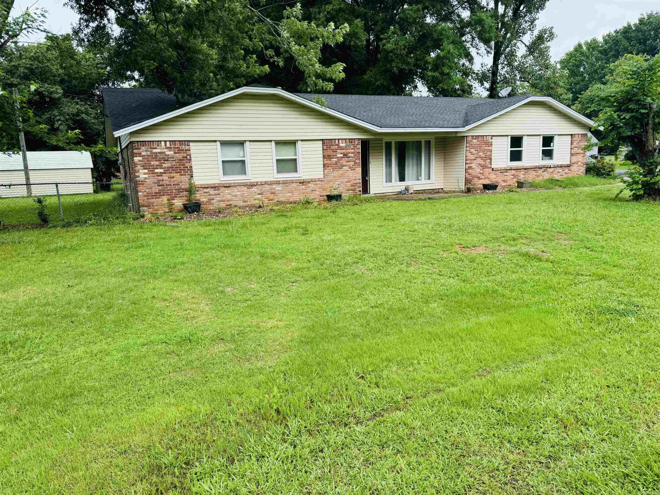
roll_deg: +2.2
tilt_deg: -10.3
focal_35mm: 24
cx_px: 330
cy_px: 248
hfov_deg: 71.6
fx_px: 458
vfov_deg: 56.8
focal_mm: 6.76
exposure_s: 1/1560
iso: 80
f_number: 1.78
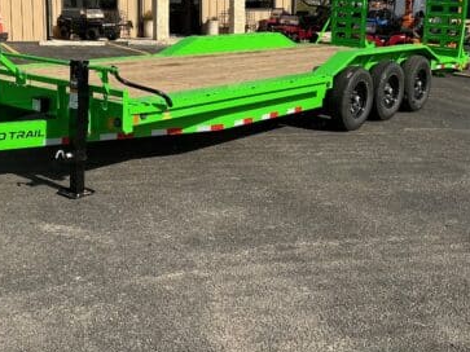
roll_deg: +0.5
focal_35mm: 48
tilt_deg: -4.6
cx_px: 188
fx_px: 652
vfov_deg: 29.7
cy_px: 79
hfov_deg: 39.5
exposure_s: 1/2427
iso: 25
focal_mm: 3
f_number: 1.8
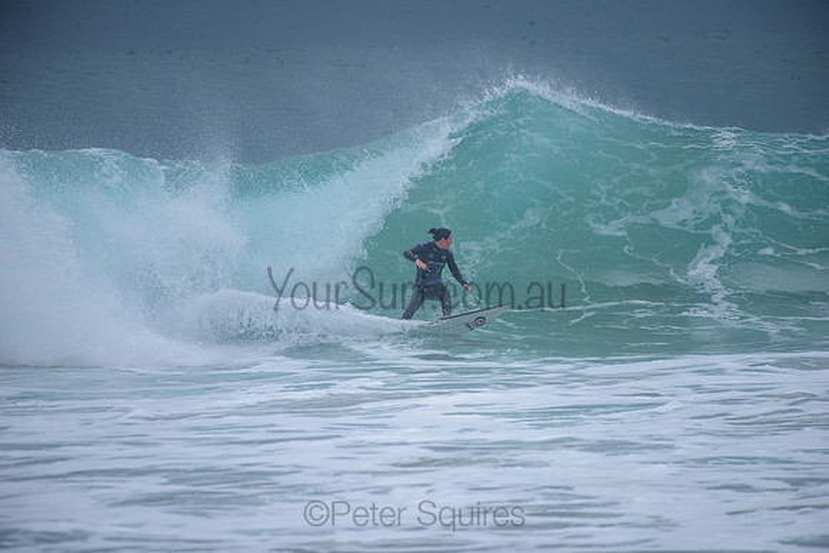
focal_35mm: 500
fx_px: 11516
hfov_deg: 4.1
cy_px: 276
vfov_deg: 2.8
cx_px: 414
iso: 280
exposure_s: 1/2000
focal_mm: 500
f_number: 5.6
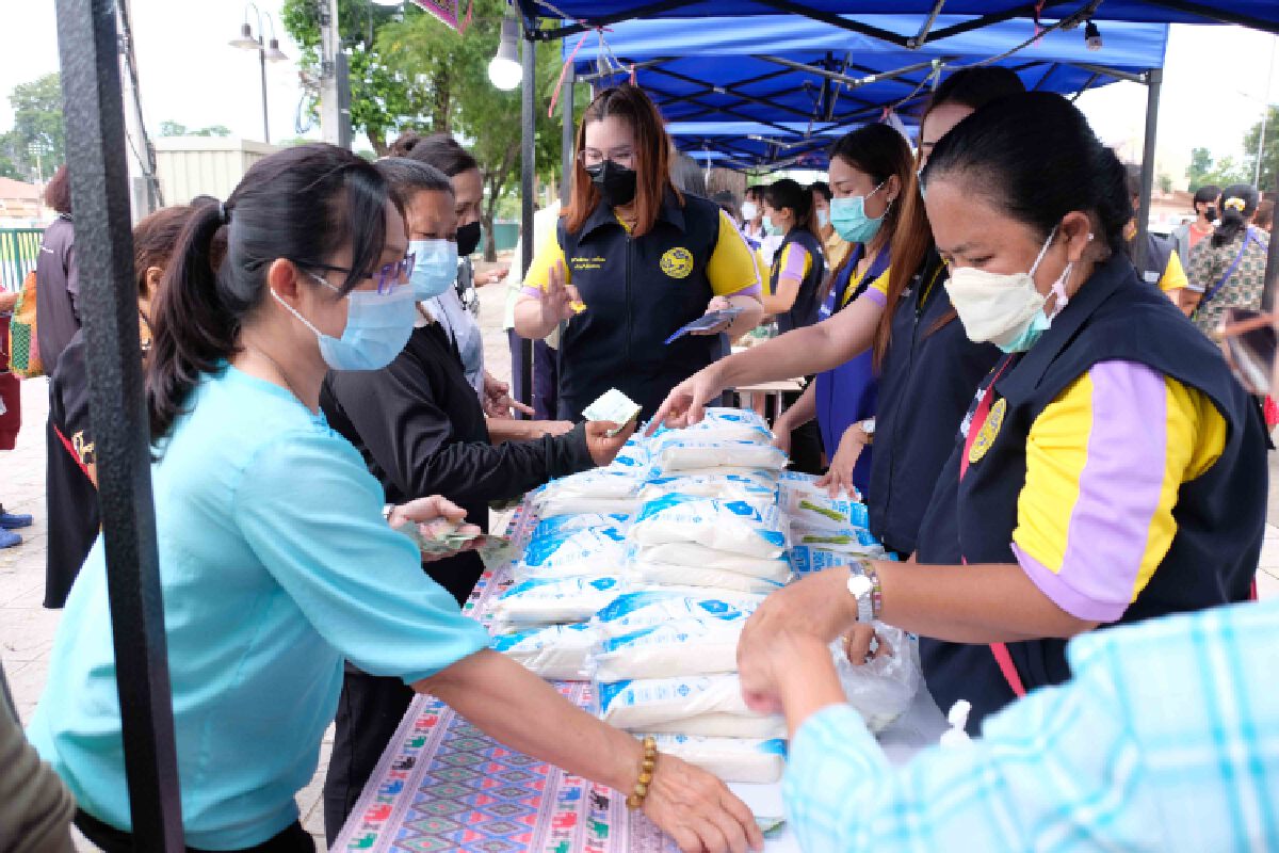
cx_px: 640
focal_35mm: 27
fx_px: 959
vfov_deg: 47.9
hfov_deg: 67.4
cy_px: 426
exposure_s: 1/70
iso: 200
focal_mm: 18
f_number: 3.5
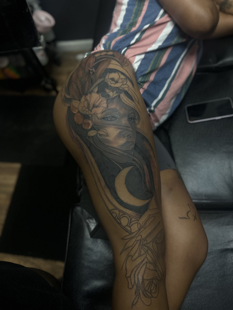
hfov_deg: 56.8
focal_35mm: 24
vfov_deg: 71.6
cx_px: 116
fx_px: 215
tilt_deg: -66.0
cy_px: 155
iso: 64
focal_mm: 6.86
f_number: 1.78
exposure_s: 1/120
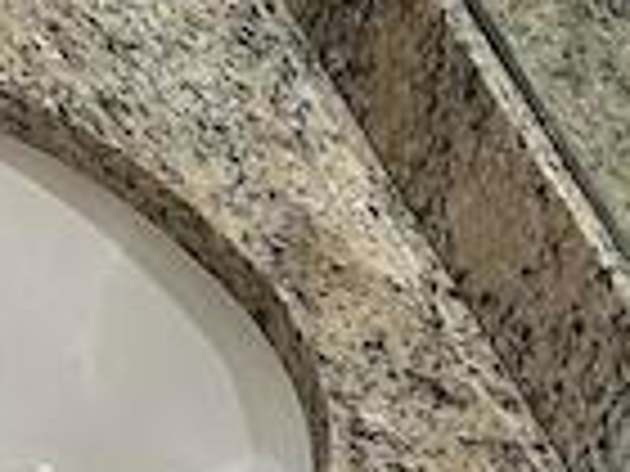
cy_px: 742
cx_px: 310
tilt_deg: -41.0
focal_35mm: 190
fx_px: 3458
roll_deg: -33.2
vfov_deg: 7.7
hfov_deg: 10.4
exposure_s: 1/60
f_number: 1.5
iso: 125
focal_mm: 5.7
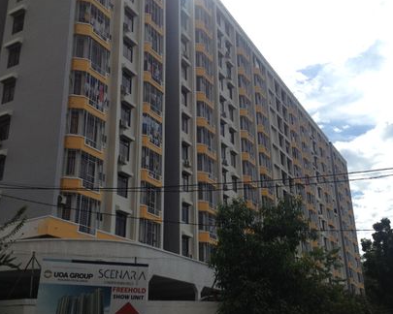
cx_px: 203
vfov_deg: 33.4
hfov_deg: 41.1
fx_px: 523
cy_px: 172
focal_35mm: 45
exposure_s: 1/2632
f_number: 2.4
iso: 50
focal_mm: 4.28
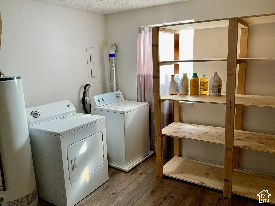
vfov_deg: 48.2
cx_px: 138
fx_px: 230
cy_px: 103
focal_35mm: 29
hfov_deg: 61.7
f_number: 1.8
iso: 50
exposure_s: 1/120
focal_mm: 3
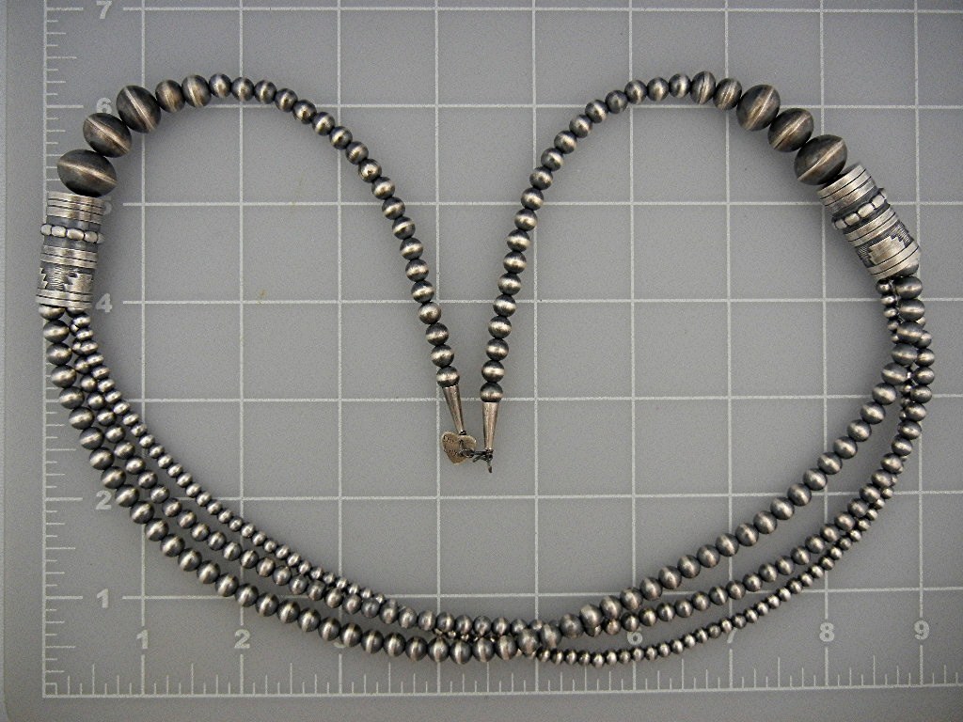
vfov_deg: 46.8
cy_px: 361
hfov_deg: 60.0
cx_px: 482
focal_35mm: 30
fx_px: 835
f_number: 3.5
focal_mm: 5.4
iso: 400
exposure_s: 1/38.4
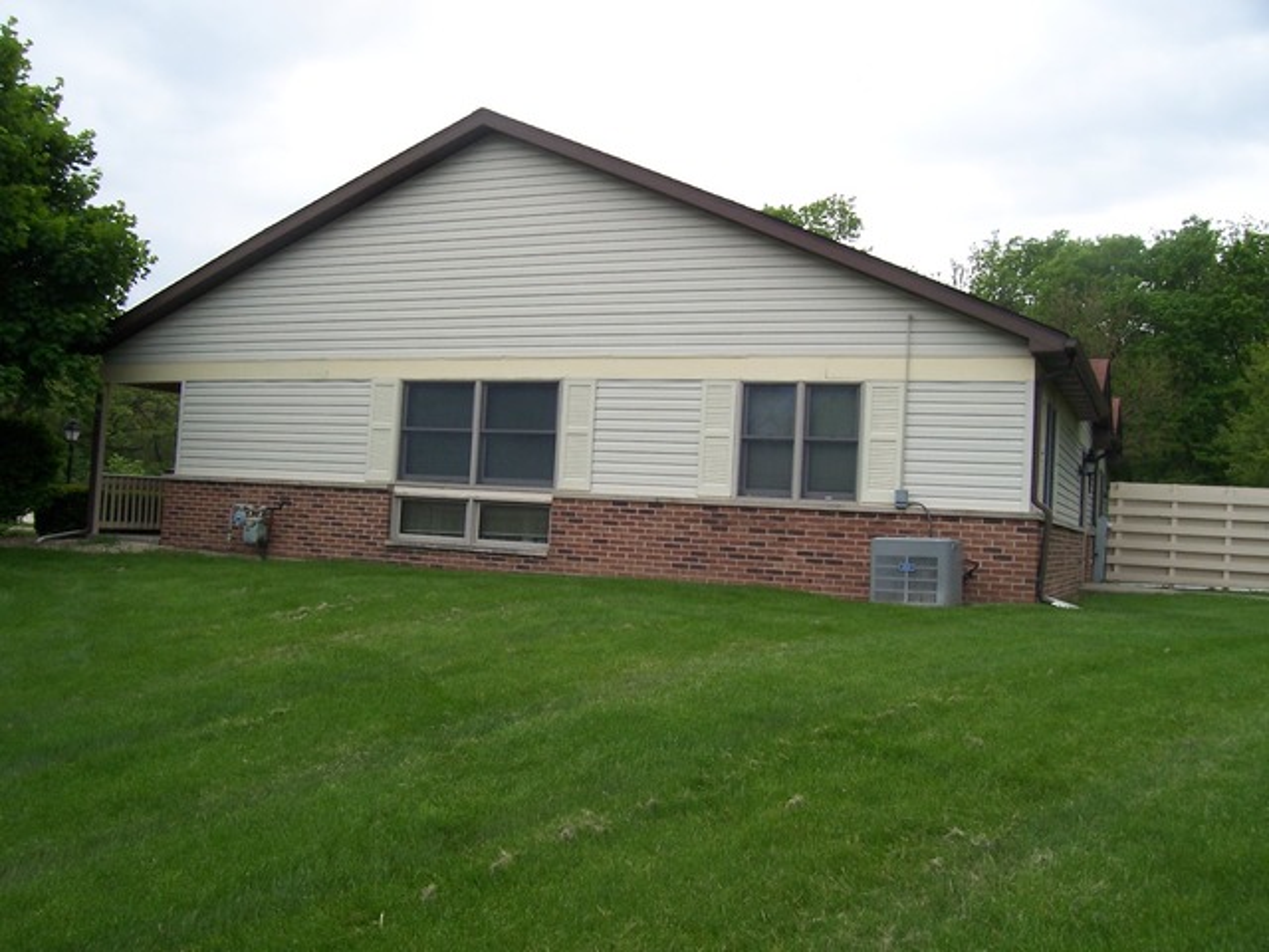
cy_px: 476
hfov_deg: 54.0
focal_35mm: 34
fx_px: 1246
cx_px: 634
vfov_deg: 41.8
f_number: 5.6
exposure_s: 1/350
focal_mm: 5.6
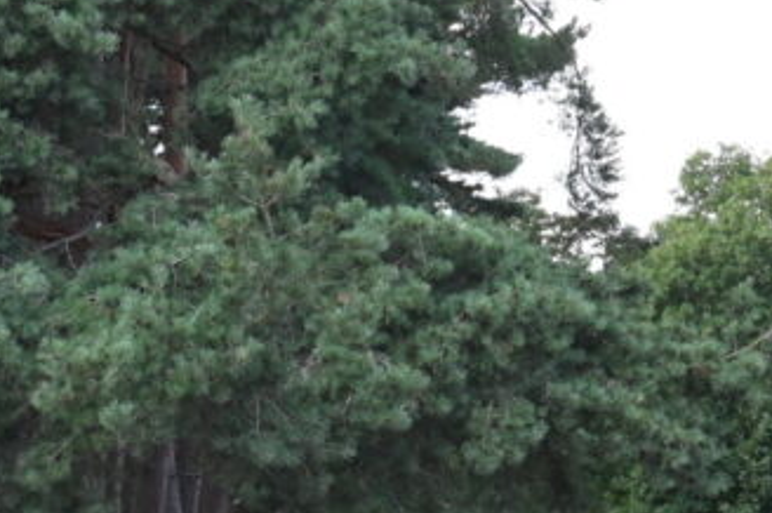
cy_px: 661
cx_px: 954
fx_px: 3663
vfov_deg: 7.9
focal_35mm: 171
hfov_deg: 11.8
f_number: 8
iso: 200
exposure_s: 1/100
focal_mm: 41
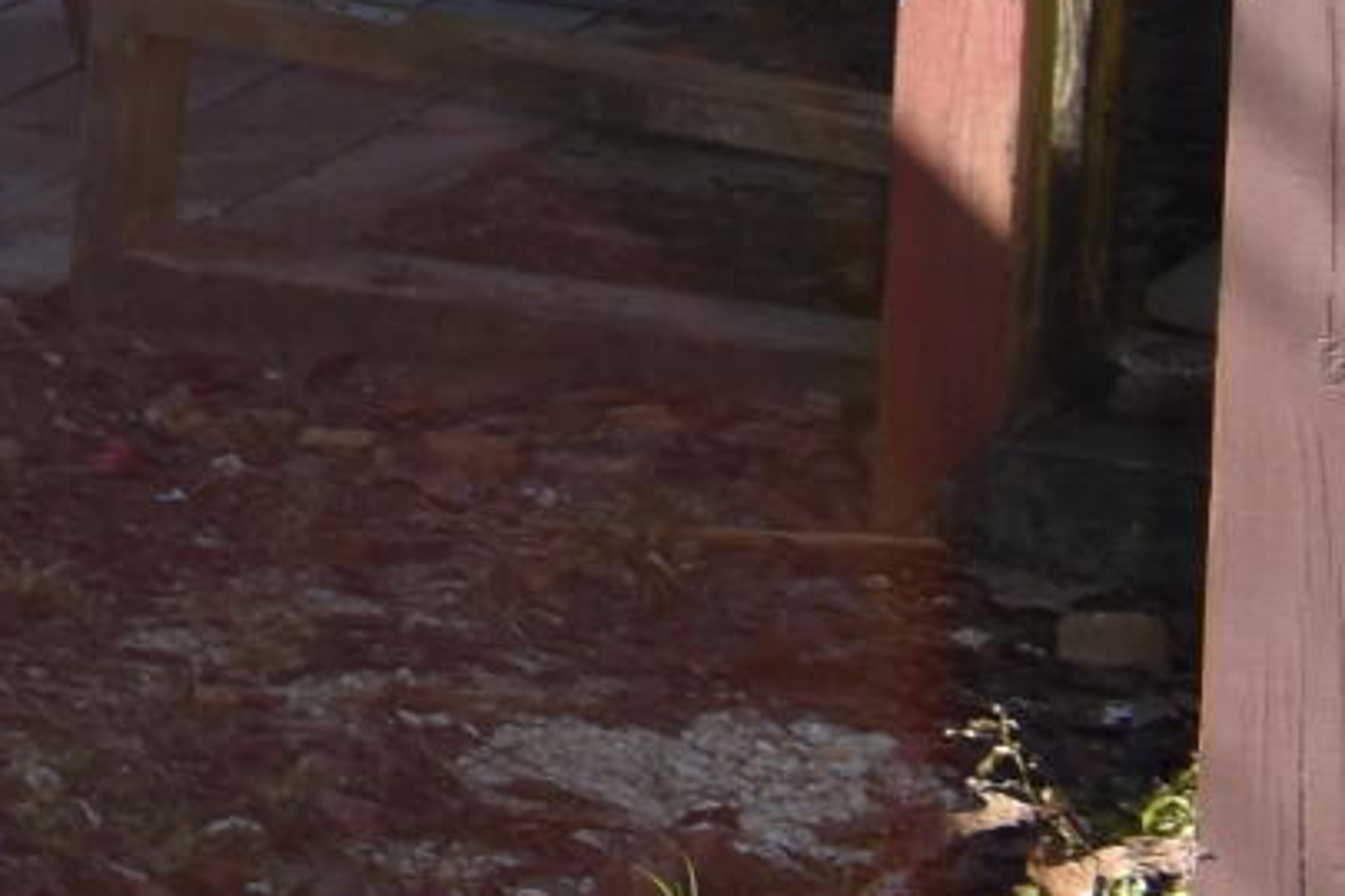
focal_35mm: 200
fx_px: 7472
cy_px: -1480
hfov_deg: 8.4
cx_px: -2866
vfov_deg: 6.4
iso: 100
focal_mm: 18
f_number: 7.1
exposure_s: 1/200
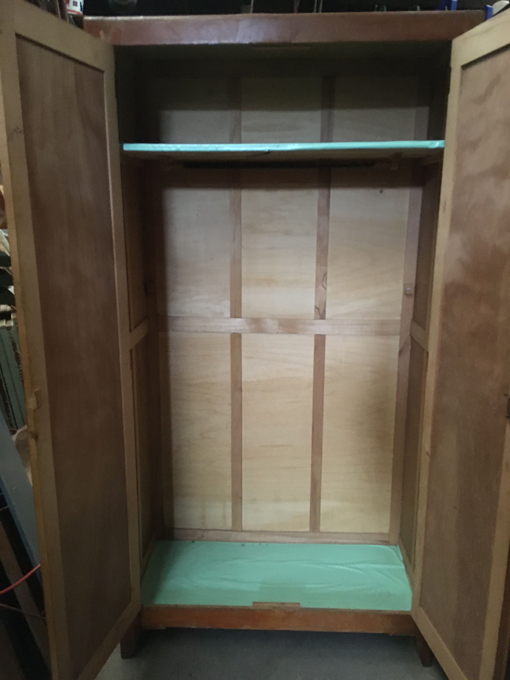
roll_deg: -0.6
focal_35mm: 29
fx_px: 570
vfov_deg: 61.7
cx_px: 255
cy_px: 340
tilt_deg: -13.4
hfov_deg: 48.2
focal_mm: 4.15
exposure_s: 1/17
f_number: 2.2
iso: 500
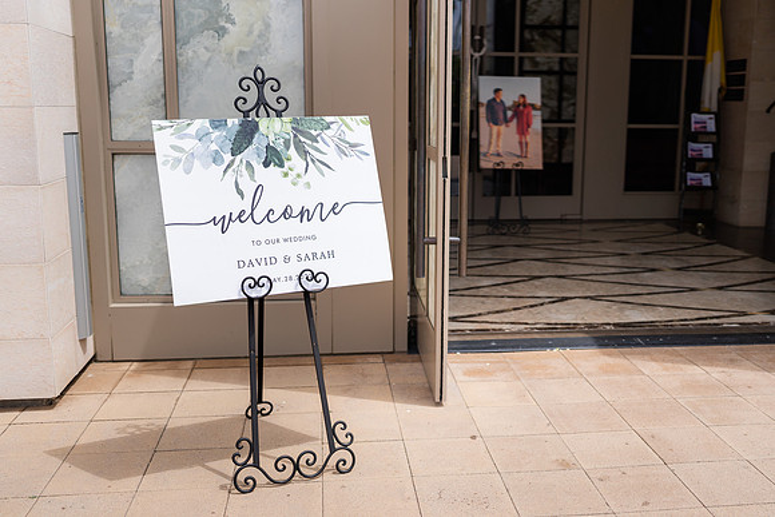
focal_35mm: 38
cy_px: 252
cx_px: 422
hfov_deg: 50.5
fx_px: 821
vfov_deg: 35.0
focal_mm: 35
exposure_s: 1/8000
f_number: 1.8
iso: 100
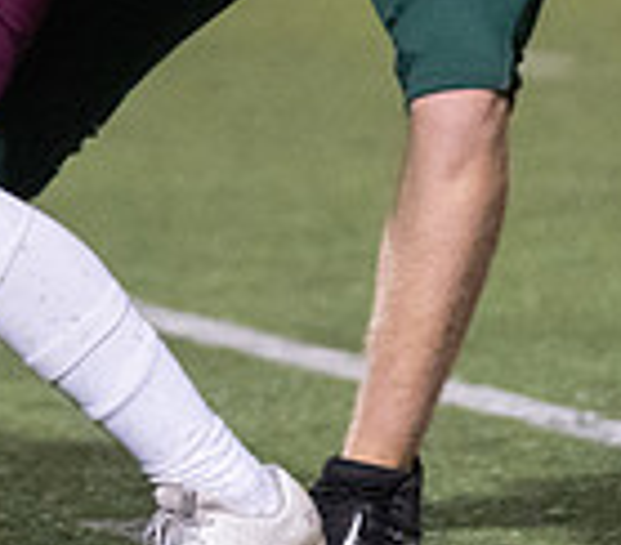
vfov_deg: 1.6
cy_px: -271
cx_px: -384
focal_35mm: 1054
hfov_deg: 1.8
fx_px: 20127
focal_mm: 200
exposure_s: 1/1000
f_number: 2.8
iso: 4000
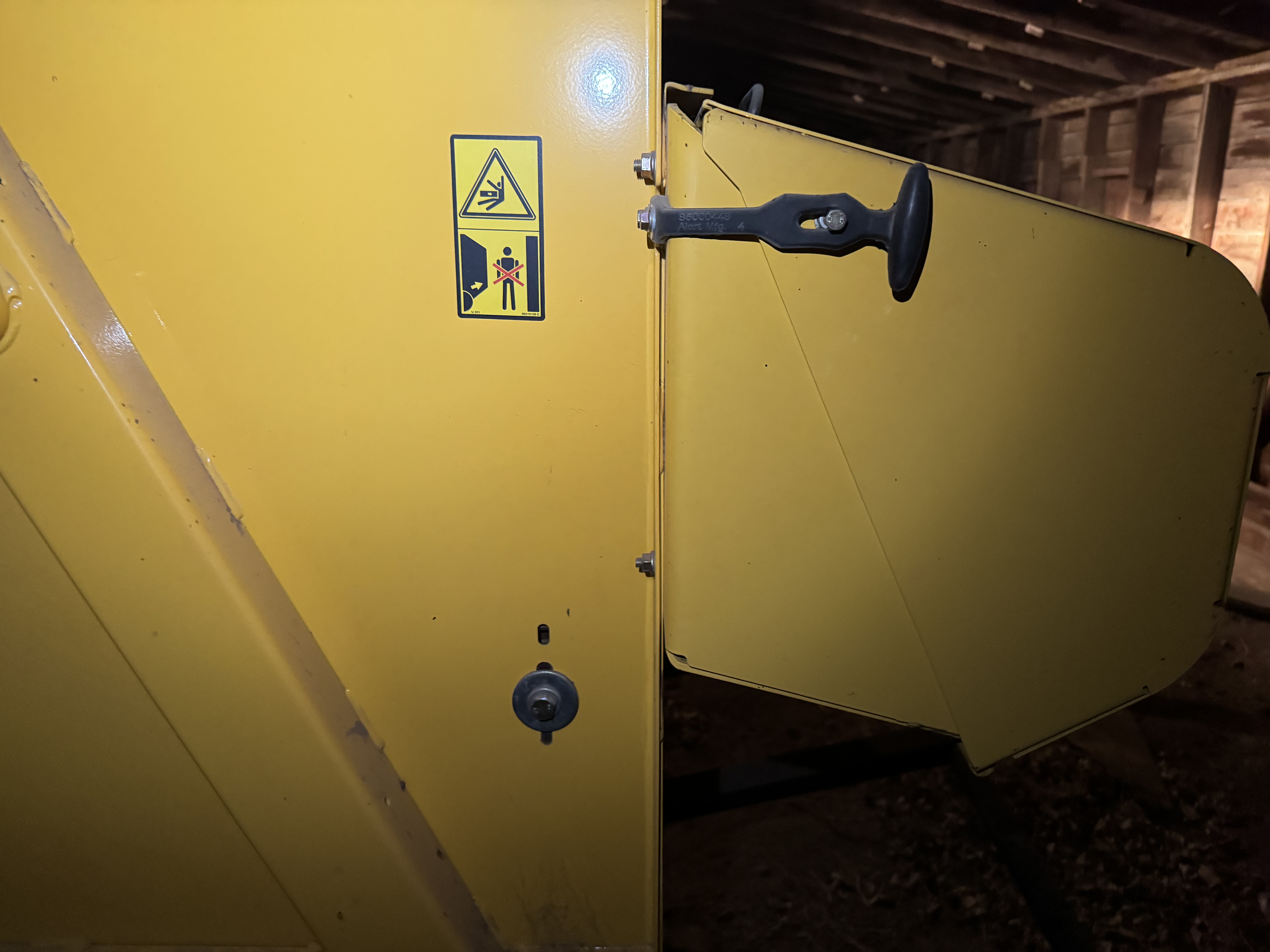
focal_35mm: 24
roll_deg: -1.0
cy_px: 476
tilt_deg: -15.3
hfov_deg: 71.6
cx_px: 635
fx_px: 881
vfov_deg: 56.8
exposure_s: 1/60
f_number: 1.78
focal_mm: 6.76
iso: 800
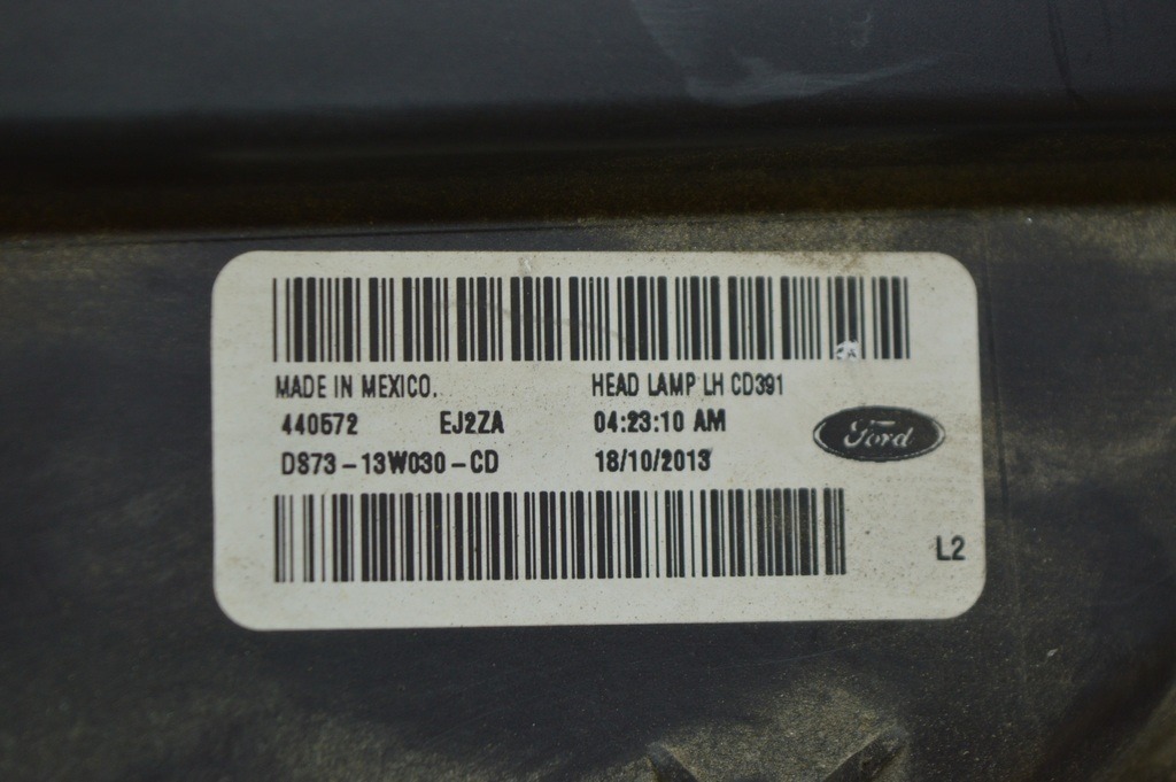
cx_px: 588
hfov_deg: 24.6
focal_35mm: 82
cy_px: 391
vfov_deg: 16.5
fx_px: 2693
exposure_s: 1/60
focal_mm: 55
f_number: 5.6
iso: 400
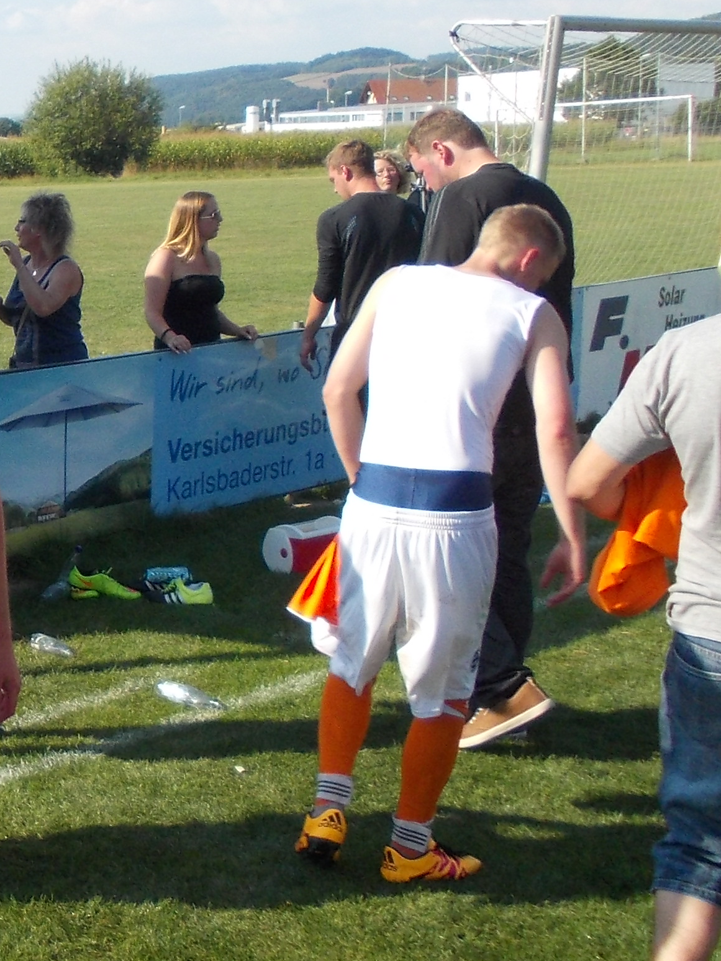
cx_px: -243
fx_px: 1833
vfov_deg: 29.4
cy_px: 451
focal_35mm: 66
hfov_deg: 20.2
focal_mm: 4
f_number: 5.4
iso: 80
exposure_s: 1/160
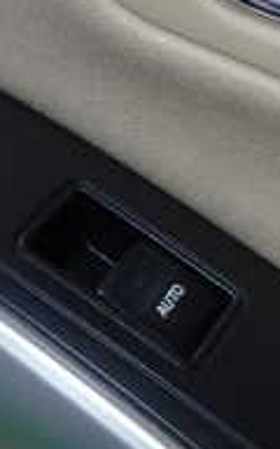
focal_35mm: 83
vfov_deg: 24.9
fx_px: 1013
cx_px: 208
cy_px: 178
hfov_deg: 15.7
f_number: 5.6
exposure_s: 1/30
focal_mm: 4.5
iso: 160
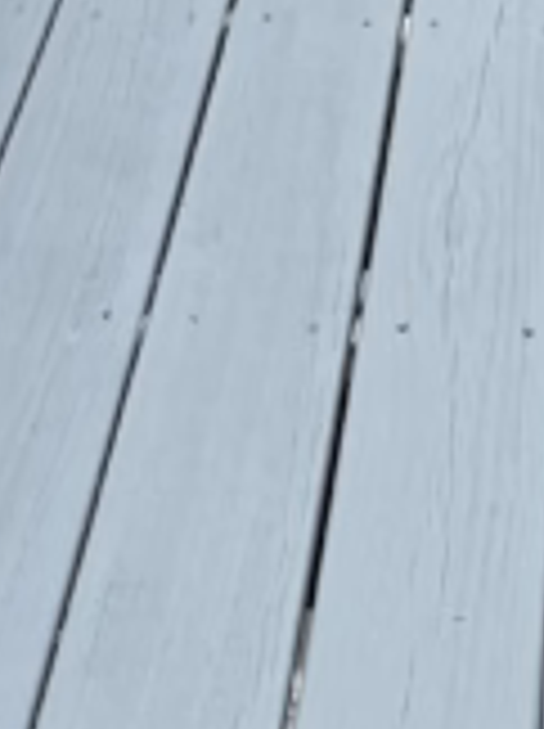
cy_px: -873
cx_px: 360
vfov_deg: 11.3
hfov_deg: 9.7
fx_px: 3193
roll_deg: +0.4
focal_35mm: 152
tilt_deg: -13.1
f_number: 1.78
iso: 80
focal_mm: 6.76
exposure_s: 1/1211
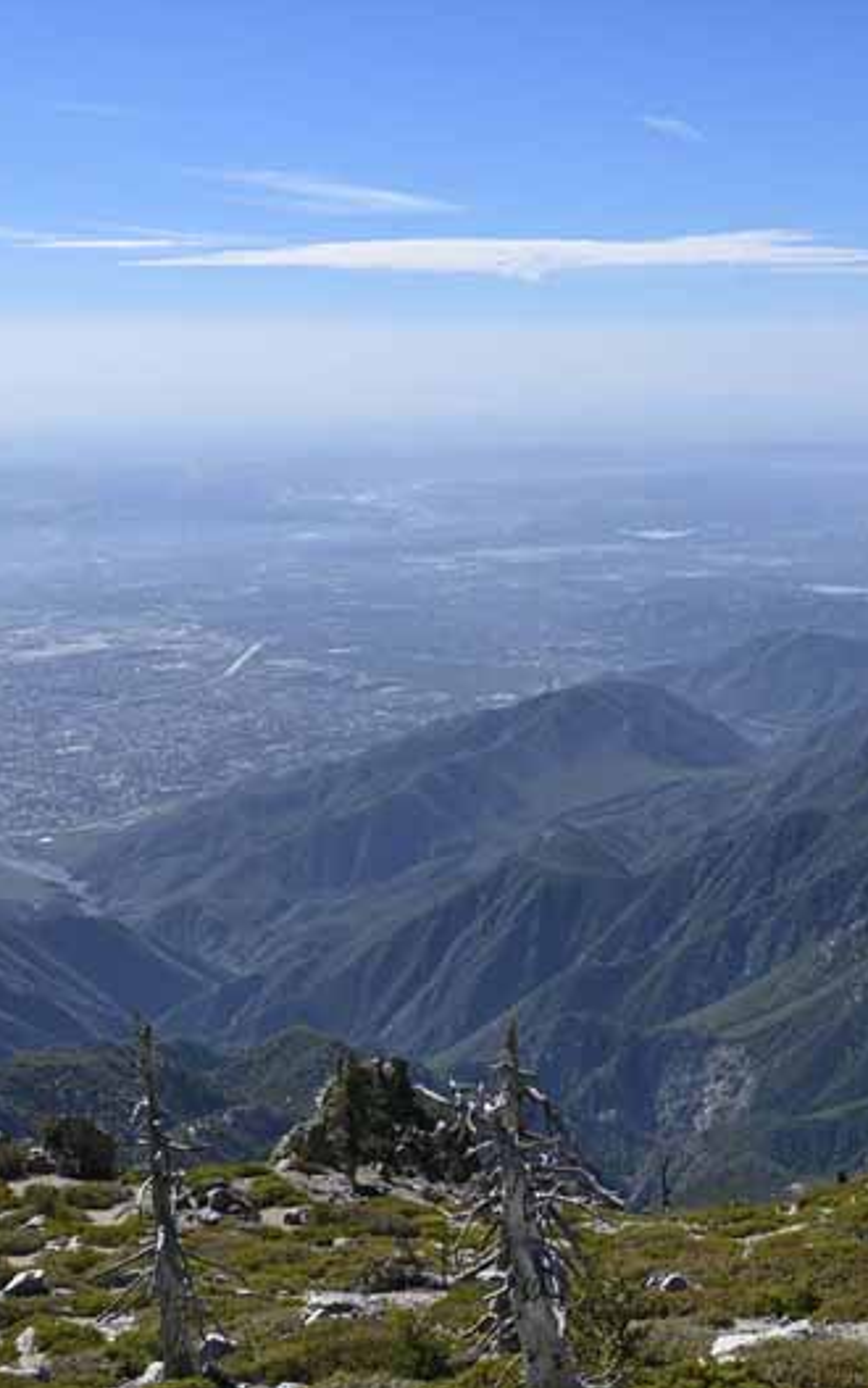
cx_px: 602
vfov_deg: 39.0
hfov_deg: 24.8
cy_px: 697
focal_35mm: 52
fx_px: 1960
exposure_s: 1/1000
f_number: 6.3
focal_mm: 33.5
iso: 100
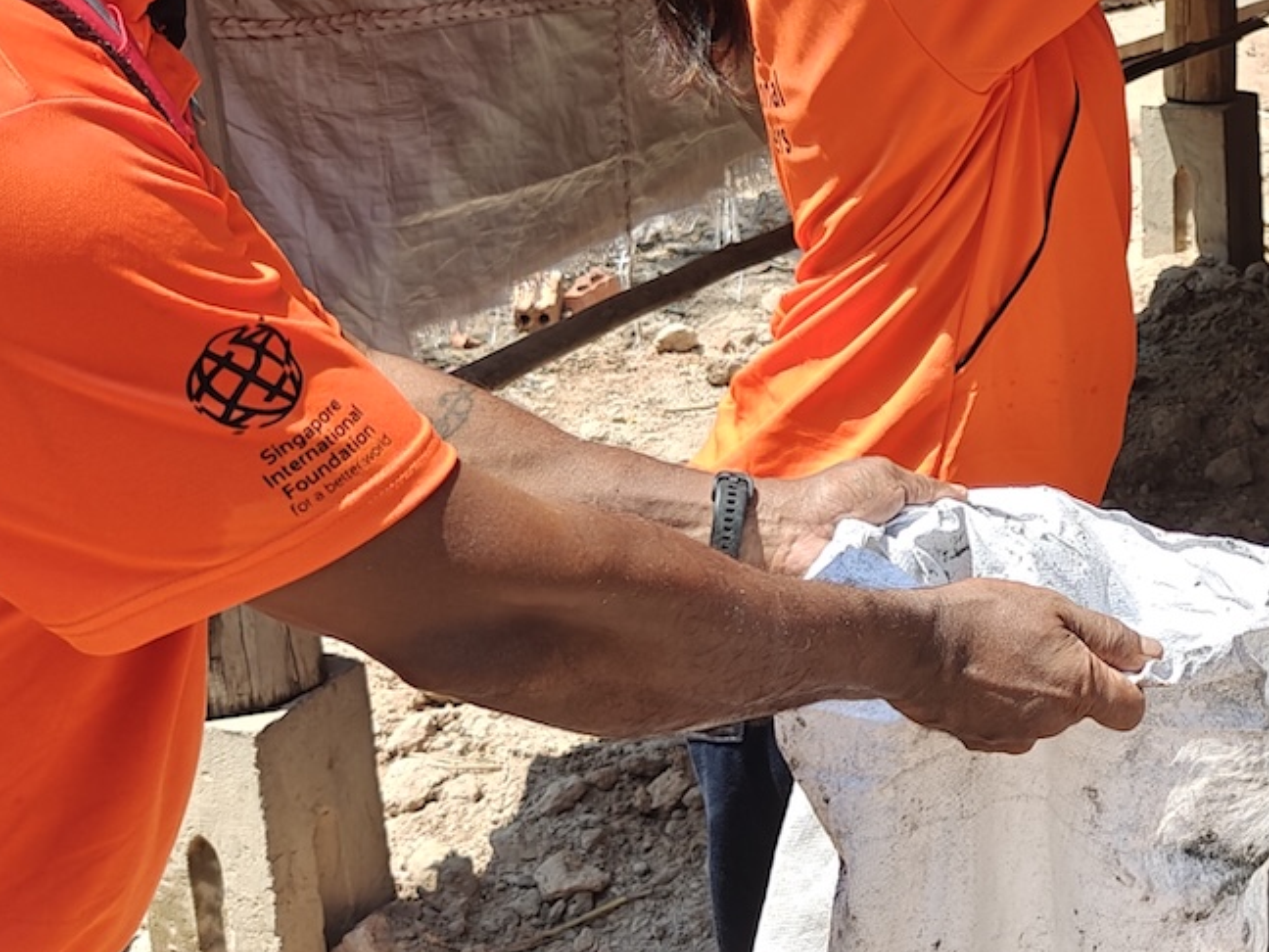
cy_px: 351
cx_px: 1341
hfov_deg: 25.7
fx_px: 2603
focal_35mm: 71
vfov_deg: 20.7
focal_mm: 6.06
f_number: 1.6
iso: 50
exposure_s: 1/567
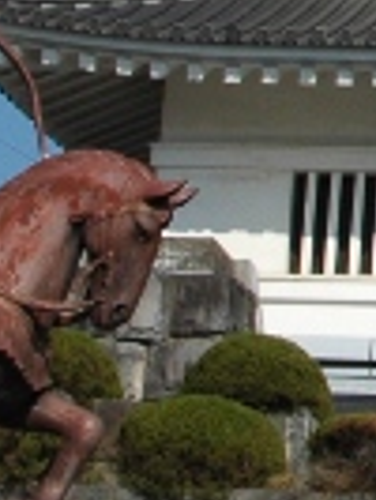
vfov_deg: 8.2
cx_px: 1087
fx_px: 3369
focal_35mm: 233
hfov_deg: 6.0
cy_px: -333
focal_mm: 24
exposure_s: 1/500
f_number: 11
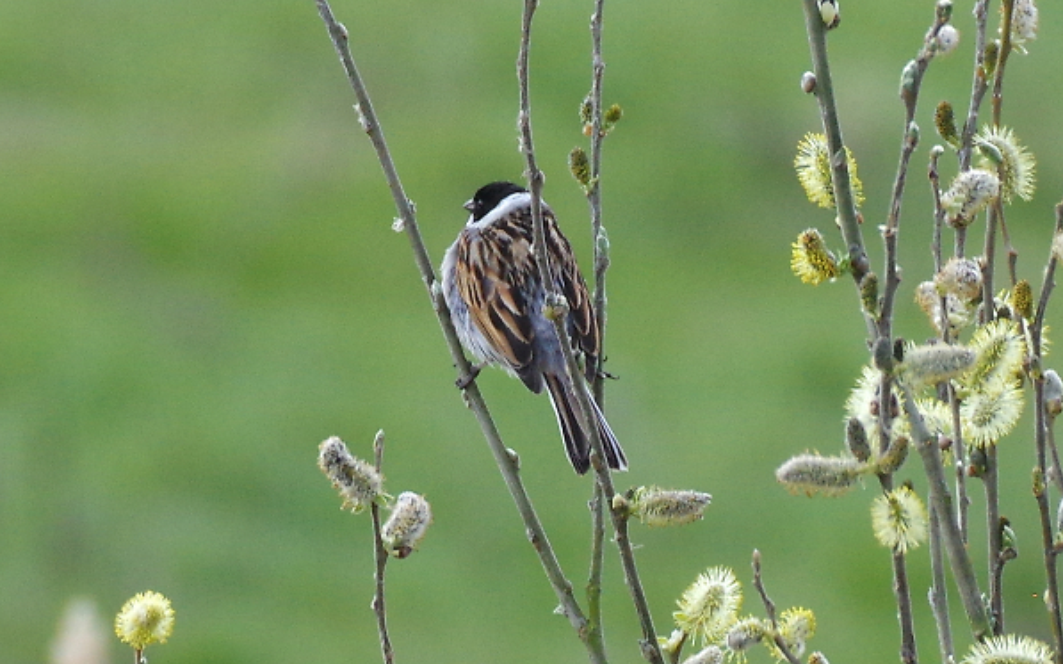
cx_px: 532
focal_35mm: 460
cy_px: 313
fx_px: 13325
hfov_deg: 4.6
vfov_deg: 2.9
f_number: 8
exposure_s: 1/500
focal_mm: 300
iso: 640
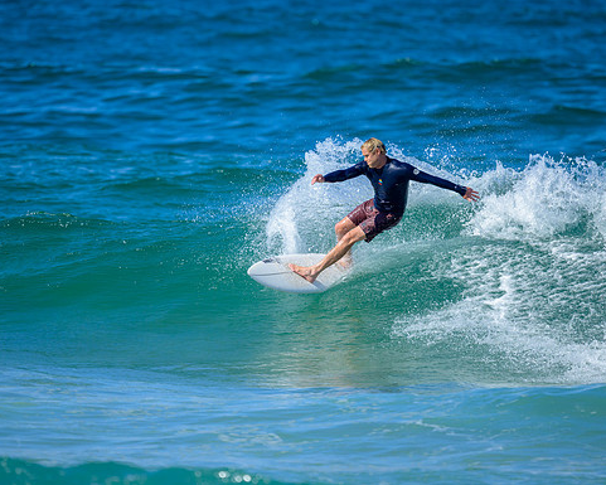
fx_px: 16253
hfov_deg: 2.1
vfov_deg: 1.7
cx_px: 321
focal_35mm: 906
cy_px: 242
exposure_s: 1/2500
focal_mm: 800
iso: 450
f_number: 6.3
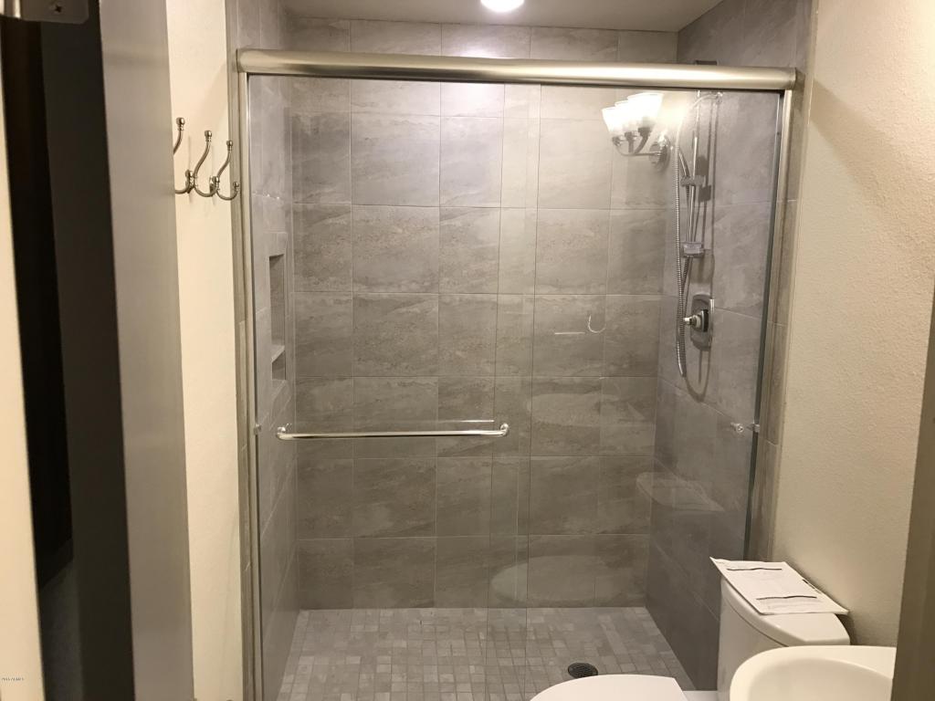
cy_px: 350
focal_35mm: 28
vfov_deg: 49.7
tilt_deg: -8.2
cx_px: 468
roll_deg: -0.9
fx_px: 756
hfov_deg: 63.4
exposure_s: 1/30
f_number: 1.8
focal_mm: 3.99
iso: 40
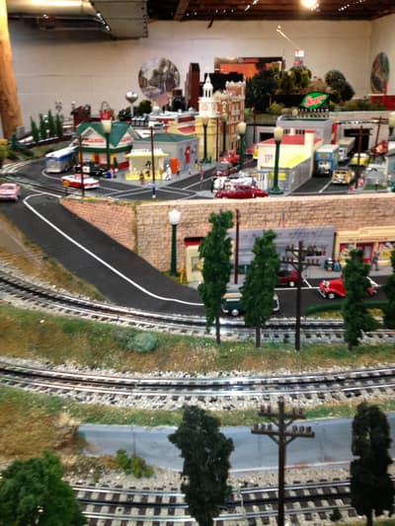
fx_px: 532
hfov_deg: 40.7
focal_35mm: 35
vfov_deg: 52.6
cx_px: 198
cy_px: 263
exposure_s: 1/20
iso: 100
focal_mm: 4.28
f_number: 2.4
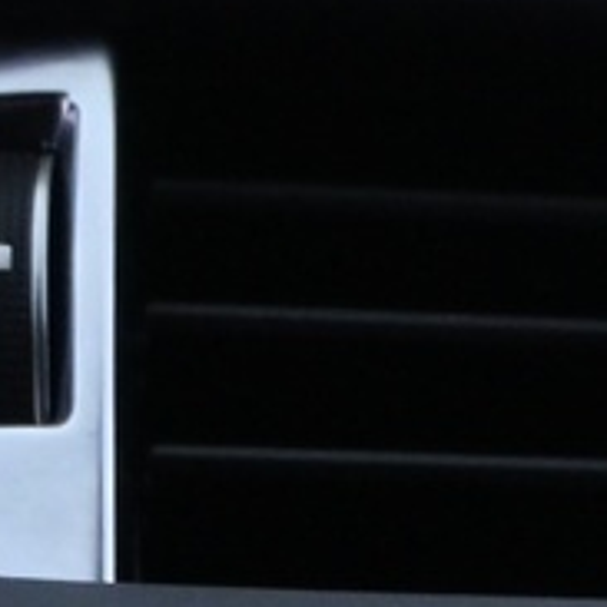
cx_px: 1851
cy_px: 1562
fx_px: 4920
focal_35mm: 248
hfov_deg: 6.4
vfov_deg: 6.6
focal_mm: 22
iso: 1800
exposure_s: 1/40
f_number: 4
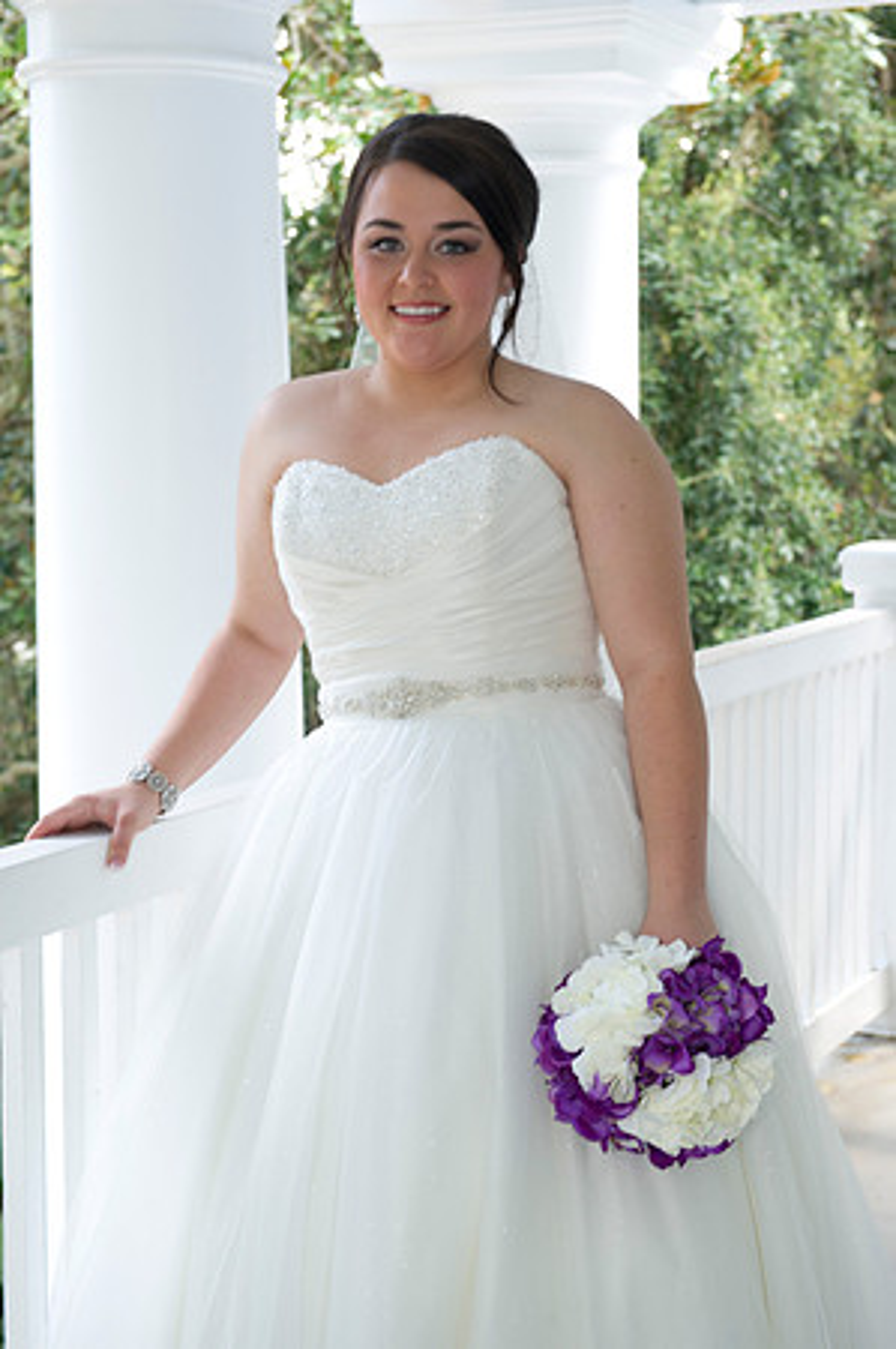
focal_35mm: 60
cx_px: 448
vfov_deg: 33.4
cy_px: 674
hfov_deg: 22.6
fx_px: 2245
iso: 320
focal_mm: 60
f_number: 5.6
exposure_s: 1/50
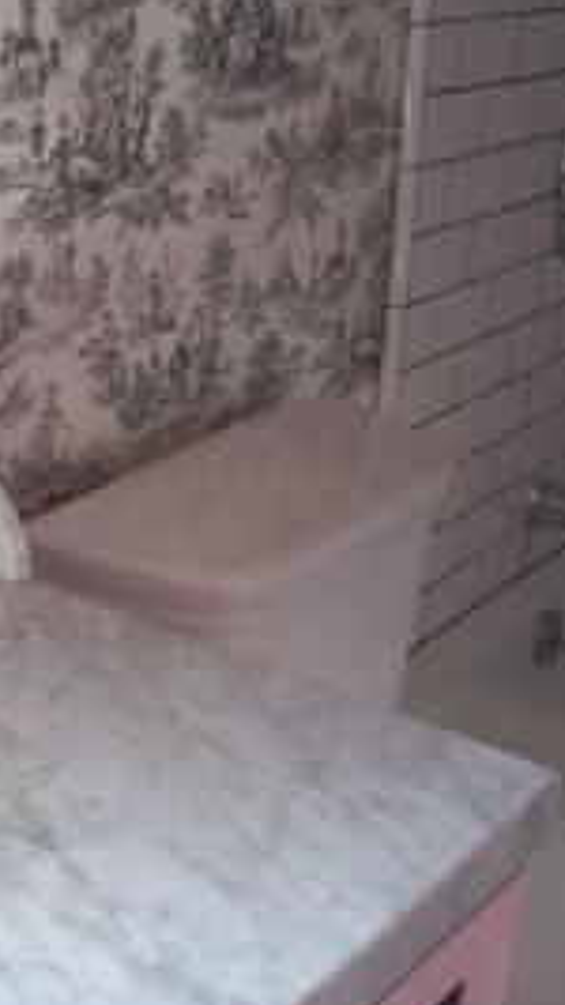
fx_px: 1706
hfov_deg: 17.5
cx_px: -192
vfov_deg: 32.8
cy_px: 489
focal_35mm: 64
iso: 100
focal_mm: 5.8
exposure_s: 1/30
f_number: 2.6
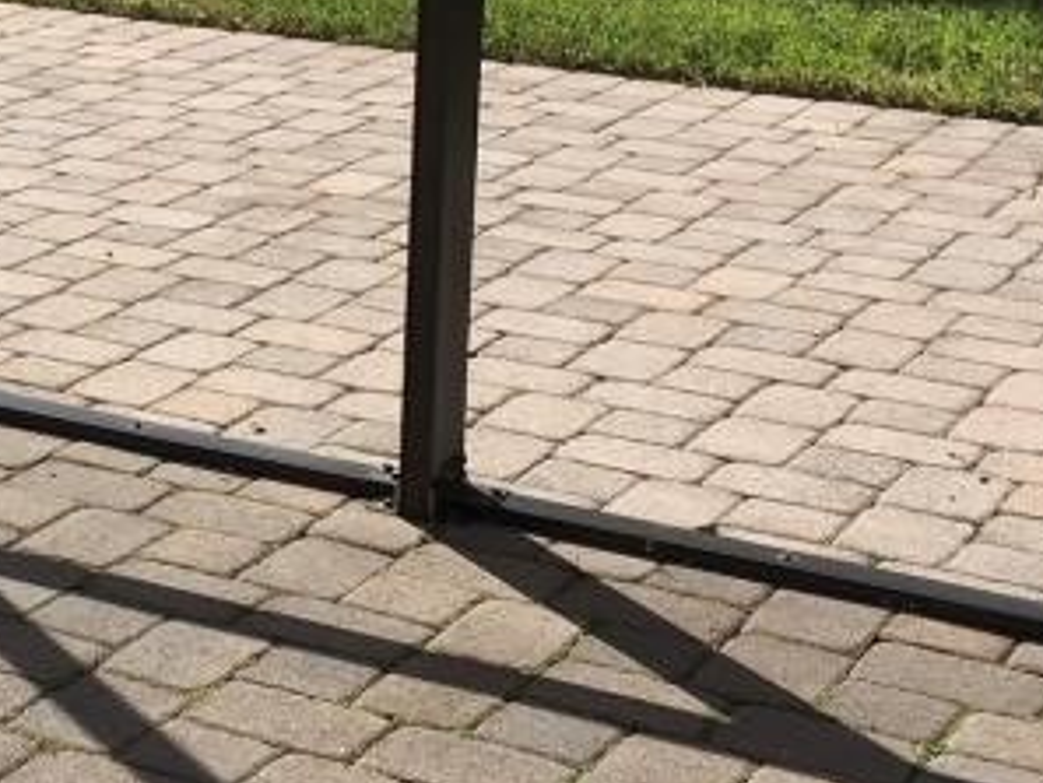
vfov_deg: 14.6
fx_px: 3014
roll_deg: -0.4
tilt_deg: -11.2
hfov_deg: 18.6
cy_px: 11
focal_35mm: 100
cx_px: -197
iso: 25
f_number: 2.2
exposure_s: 1/777
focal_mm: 4.15
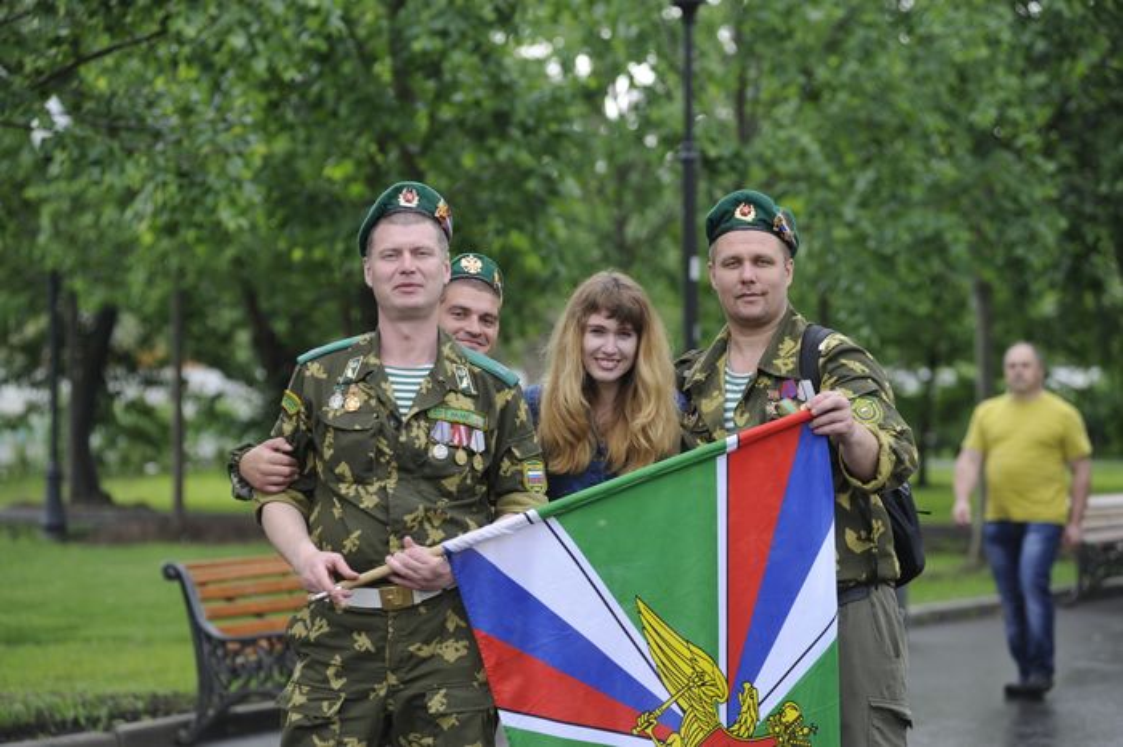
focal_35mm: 120
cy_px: 374
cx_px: 562
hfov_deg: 17.1
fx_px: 3741
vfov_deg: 11.4
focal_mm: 120
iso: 400
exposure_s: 1/400
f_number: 4.5
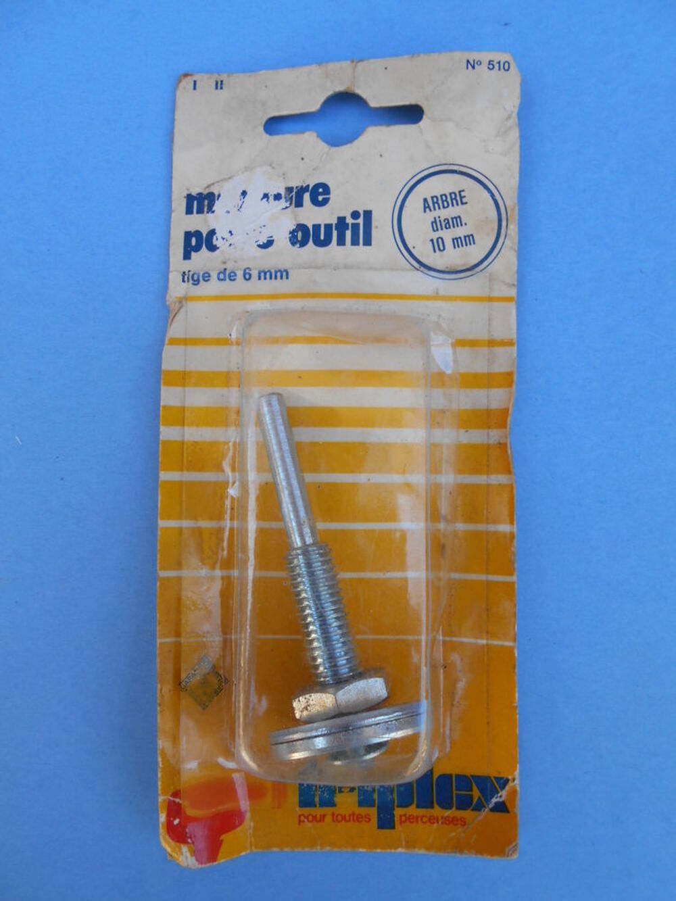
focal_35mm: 26
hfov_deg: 53.1
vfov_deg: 67.3
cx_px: 338
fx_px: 677
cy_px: 450
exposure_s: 1/125
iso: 80
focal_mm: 4.6
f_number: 3.2
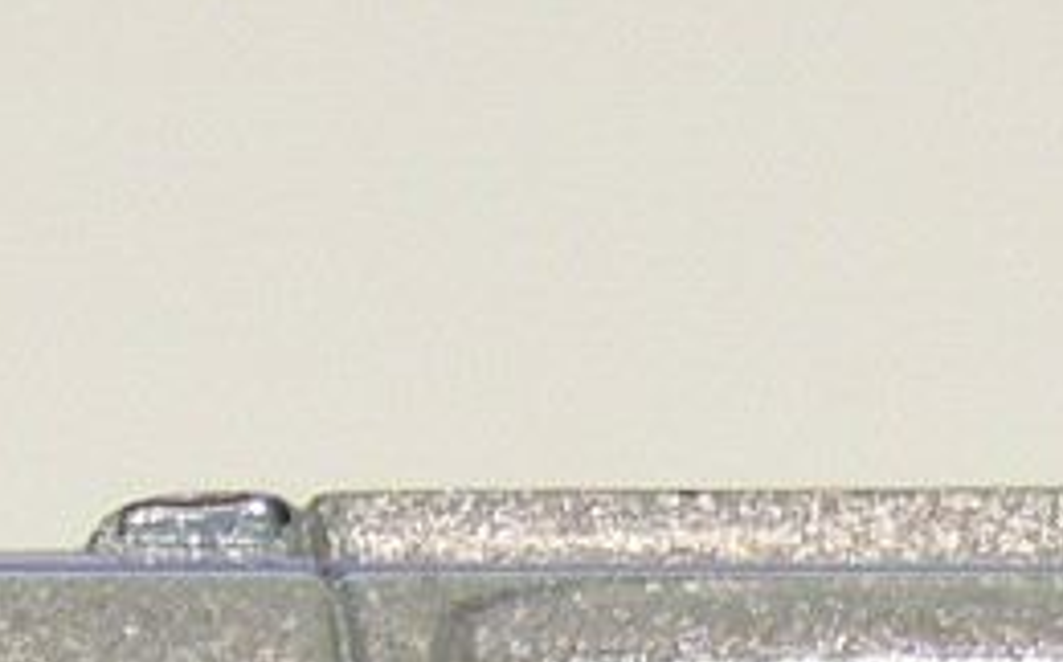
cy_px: 1622
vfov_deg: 2.5
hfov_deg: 4.0
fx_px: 15312
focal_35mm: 529
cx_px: 123
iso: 100
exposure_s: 1/30
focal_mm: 11.9
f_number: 4
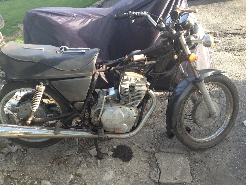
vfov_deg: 36.8
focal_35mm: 39
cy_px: 92
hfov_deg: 47.8
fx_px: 277
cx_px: 113
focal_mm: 4.28
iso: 50
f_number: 2.4
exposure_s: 1/143
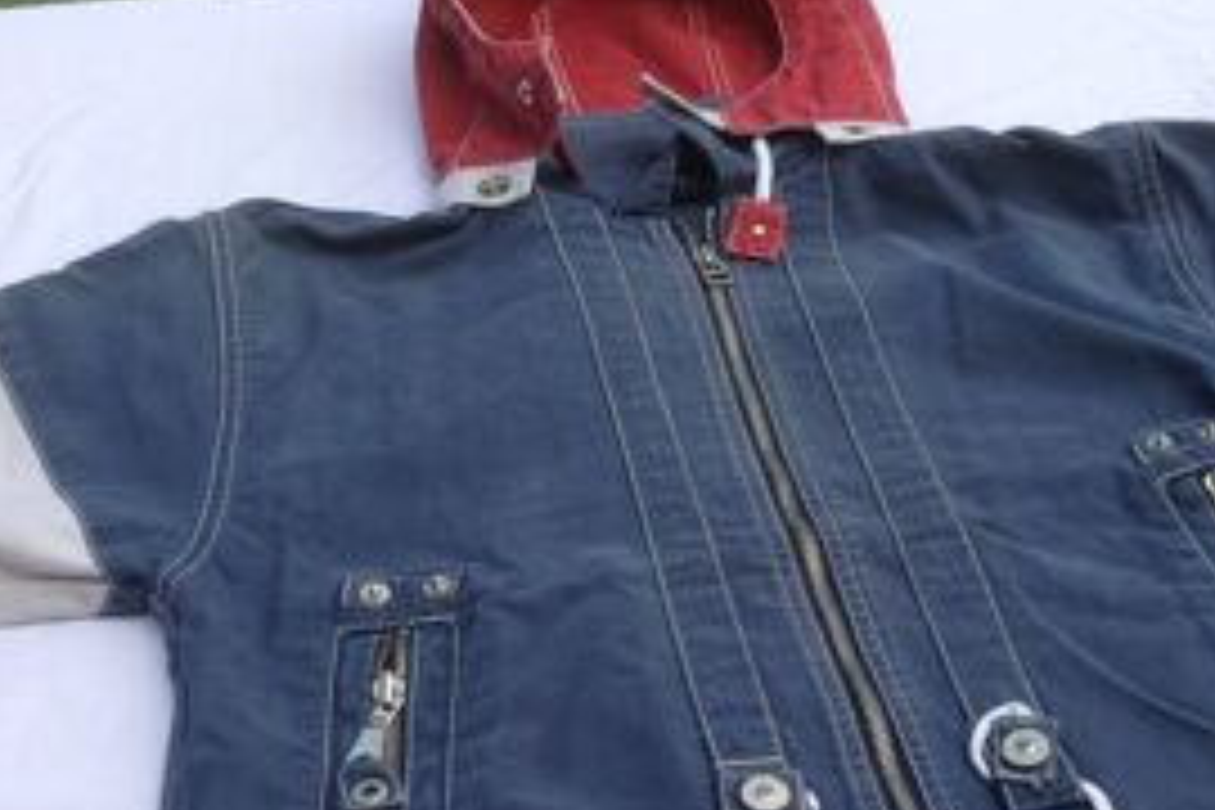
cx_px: 770
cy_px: 500
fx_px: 2059
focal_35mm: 61
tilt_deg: -42.3
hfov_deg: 32.7
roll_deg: -3.4
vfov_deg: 22.2
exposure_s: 1/742
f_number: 2.4
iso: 50
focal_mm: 4.12
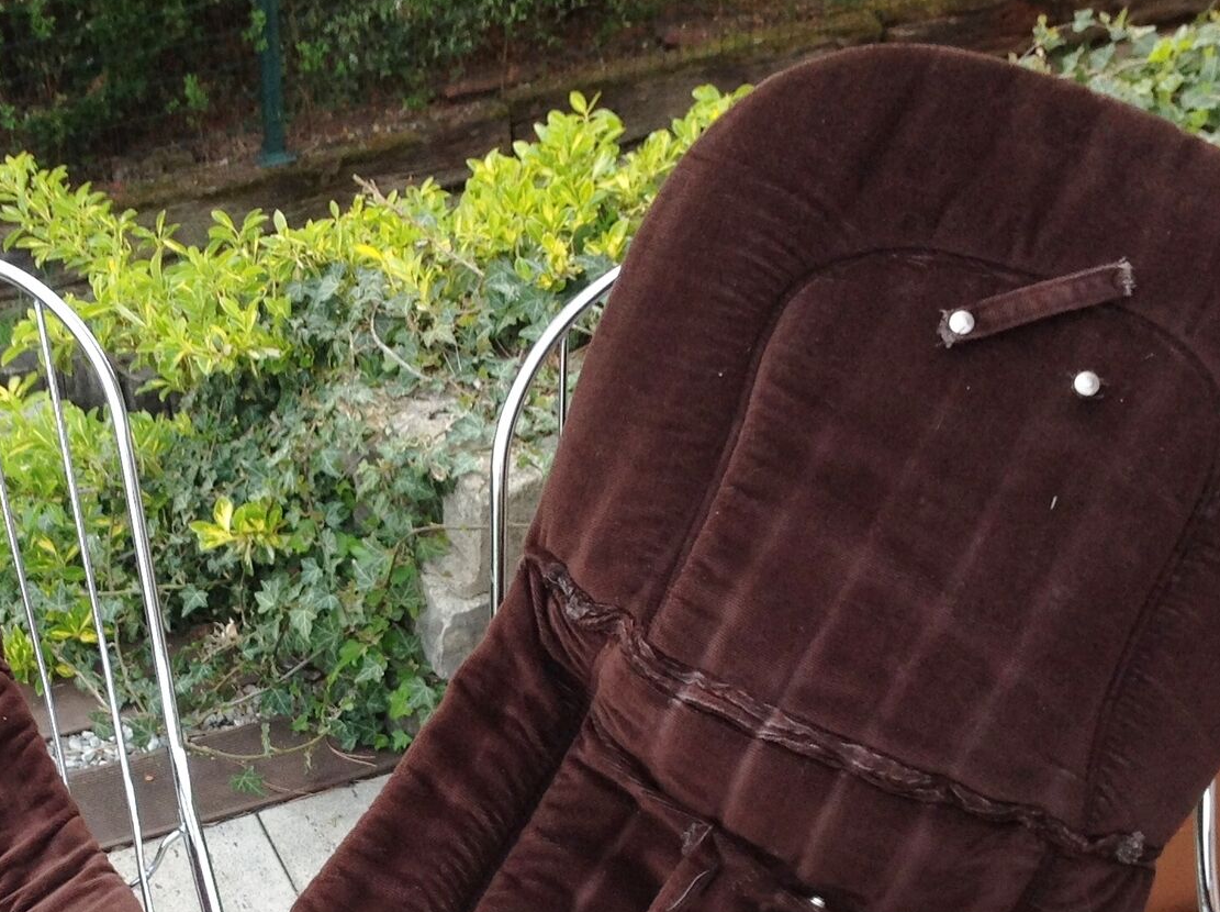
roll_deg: +7.6
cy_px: 778
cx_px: 305
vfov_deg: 22.8
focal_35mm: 63
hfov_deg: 30.3
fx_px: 2217
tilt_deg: -38.4
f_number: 2.4
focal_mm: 4.28
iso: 80
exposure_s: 1/120
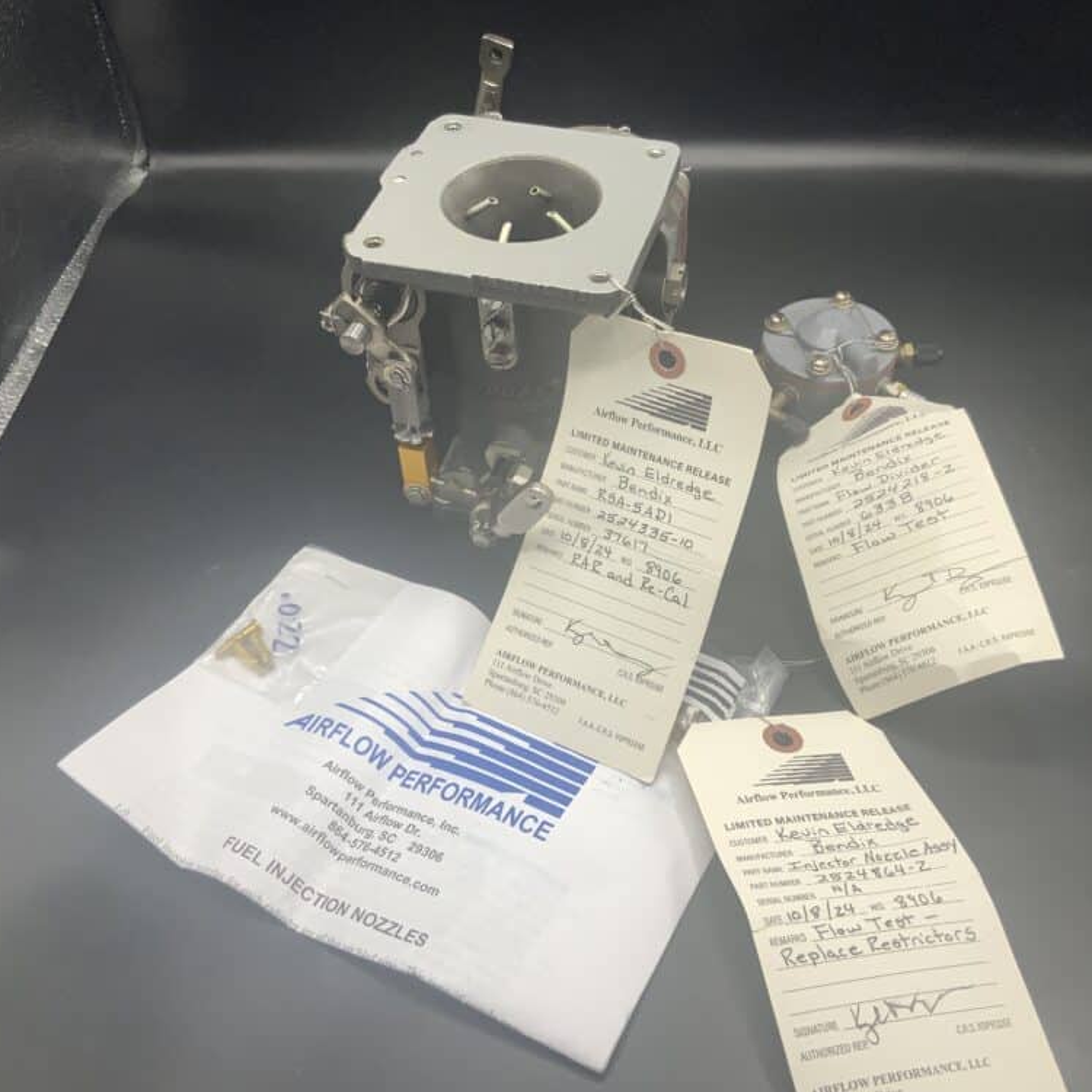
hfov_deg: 47.2
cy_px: 534
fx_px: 1249
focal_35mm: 35
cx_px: 596
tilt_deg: -45.1
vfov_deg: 47.2
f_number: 1.8
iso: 16
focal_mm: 3
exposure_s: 1/351
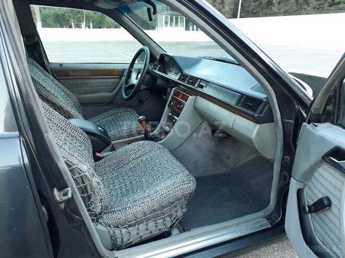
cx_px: 172
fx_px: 269
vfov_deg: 51.4
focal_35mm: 27
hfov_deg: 65.3
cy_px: 129
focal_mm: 3.6
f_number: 1.9
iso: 160
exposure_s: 1/33
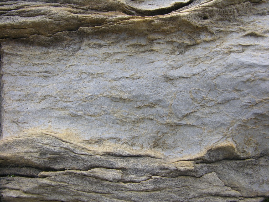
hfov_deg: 52.6
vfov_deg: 40.7
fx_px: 272
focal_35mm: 35
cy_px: 101
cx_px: 134
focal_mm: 8.9
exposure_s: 1/71.6
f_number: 4
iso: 50
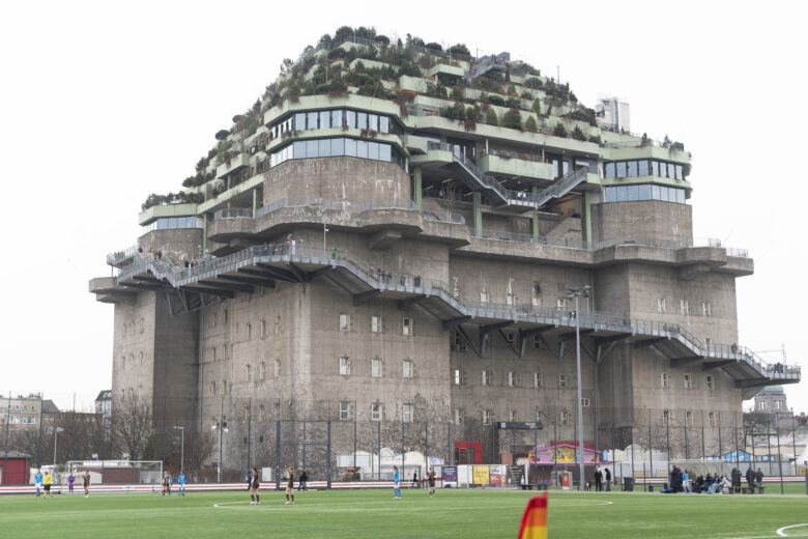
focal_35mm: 50
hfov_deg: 39.6
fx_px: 1122
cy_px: 270
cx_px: 404
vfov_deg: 27.0
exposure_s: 1/640
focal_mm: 50
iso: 800
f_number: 3.5
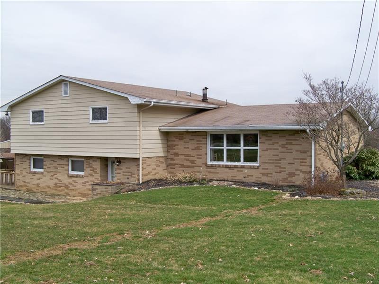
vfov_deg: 34.3
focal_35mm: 42
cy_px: 142
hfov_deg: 44.8
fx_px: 460
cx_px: 190
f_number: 3.7
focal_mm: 7.5
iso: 80
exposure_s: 1/640
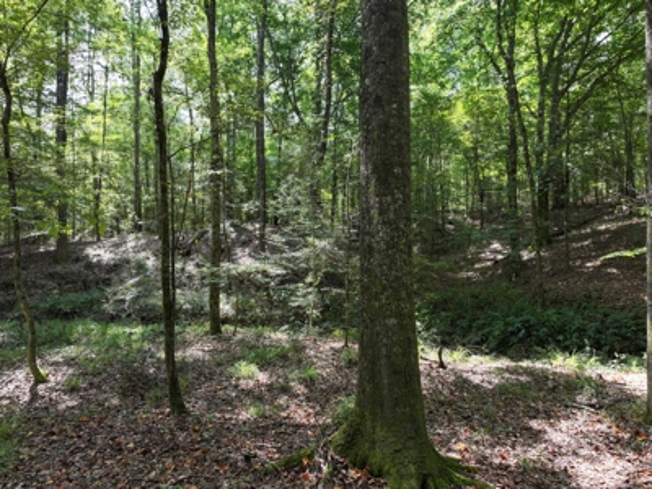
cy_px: 244
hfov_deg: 71.6
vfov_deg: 56.8
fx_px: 452
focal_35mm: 24
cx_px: 326
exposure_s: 1/160
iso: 150
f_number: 2.8
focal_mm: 12.29
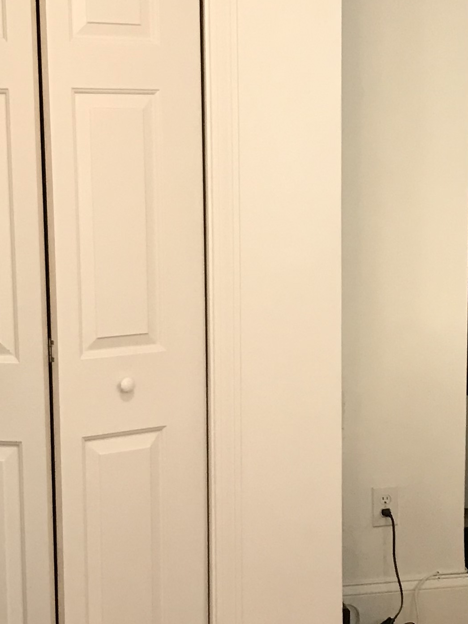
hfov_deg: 18.1
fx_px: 1461
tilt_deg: -8.3
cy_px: 362
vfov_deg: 24.1
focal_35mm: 81
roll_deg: +0.0
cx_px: 368
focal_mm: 3.99
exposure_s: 1/15
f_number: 1.8
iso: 50
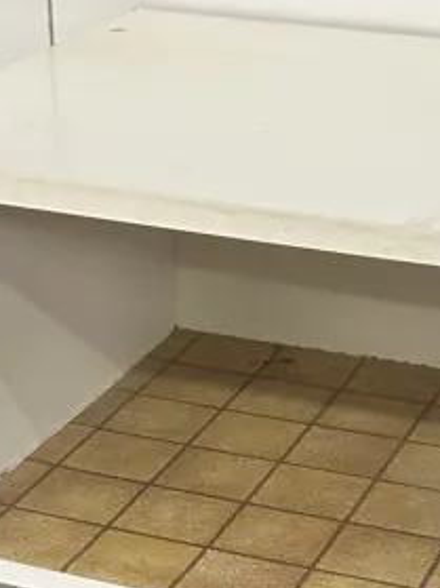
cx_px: 253
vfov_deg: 20.3
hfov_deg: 16.8
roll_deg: -1.2
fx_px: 1493
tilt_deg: -36.9
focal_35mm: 88
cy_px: 773
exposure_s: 1/100
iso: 160
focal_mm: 6.86
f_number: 1.78
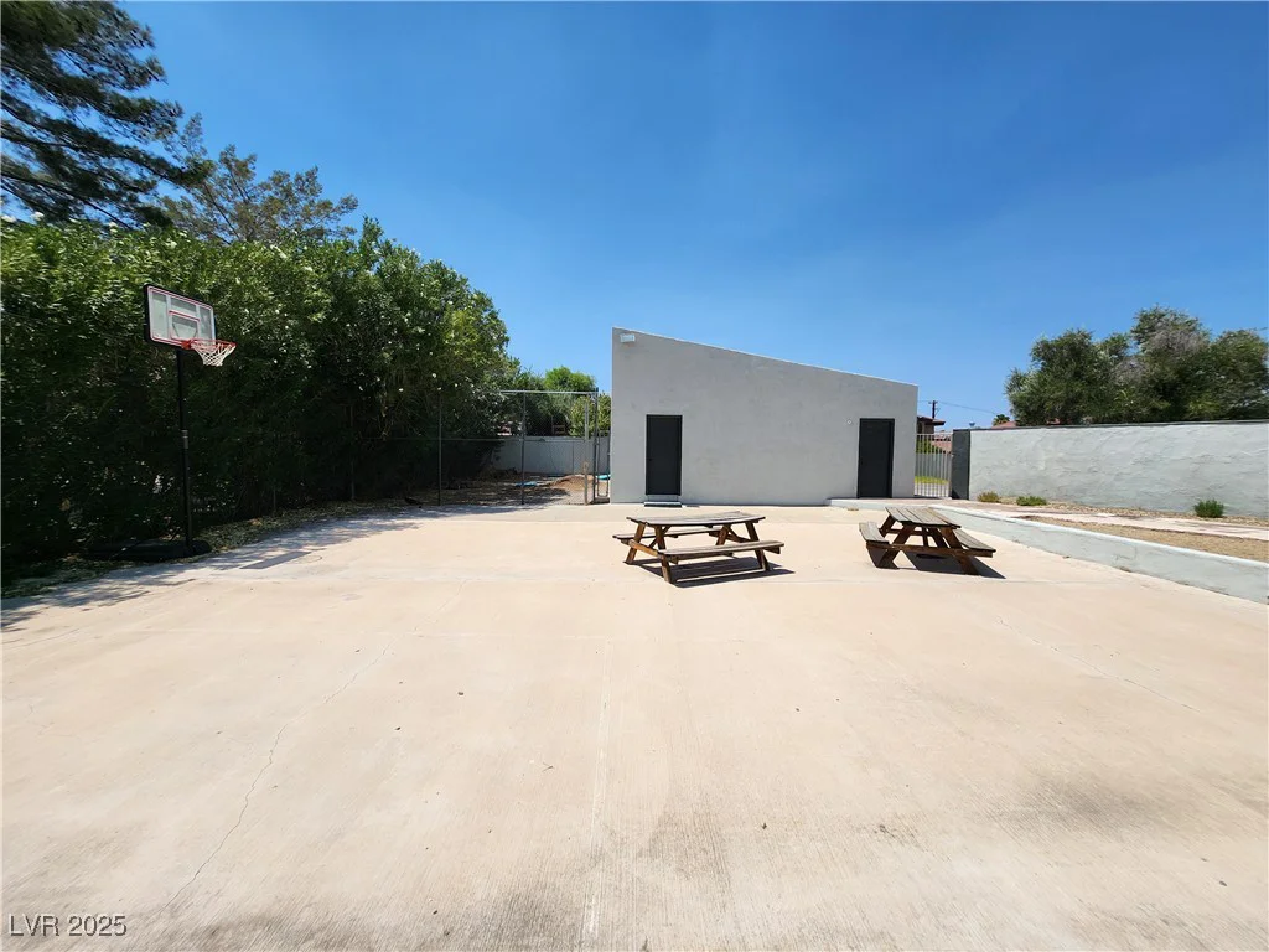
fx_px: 477
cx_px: 634
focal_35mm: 13
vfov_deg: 89.9
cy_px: 476
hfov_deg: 106.2
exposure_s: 1/2534
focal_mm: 1.74
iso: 32
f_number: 2.2
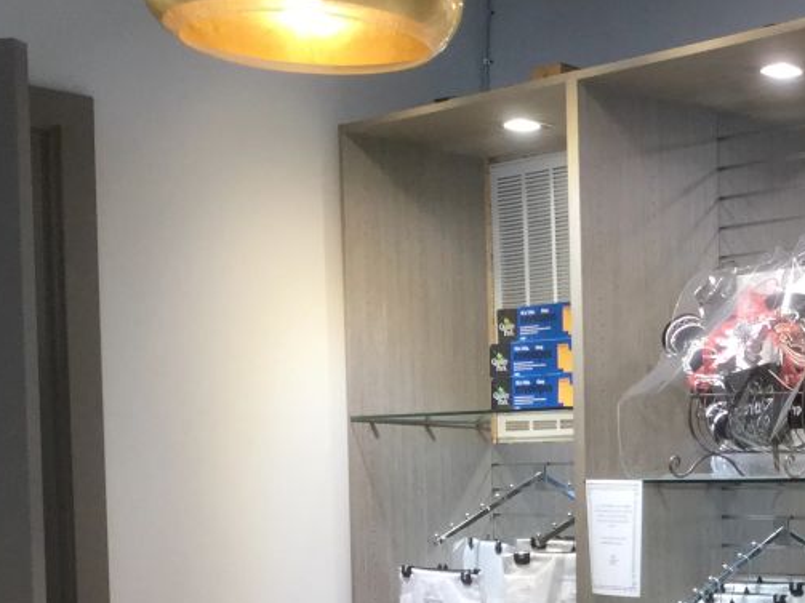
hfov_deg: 24.5
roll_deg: +0.7
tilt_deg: -5.7
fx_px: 1720
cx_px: 888
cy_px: 614
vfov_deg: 19.3
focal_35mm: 74
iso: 25
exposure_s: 1/40
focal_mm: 3.3
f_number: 2.4
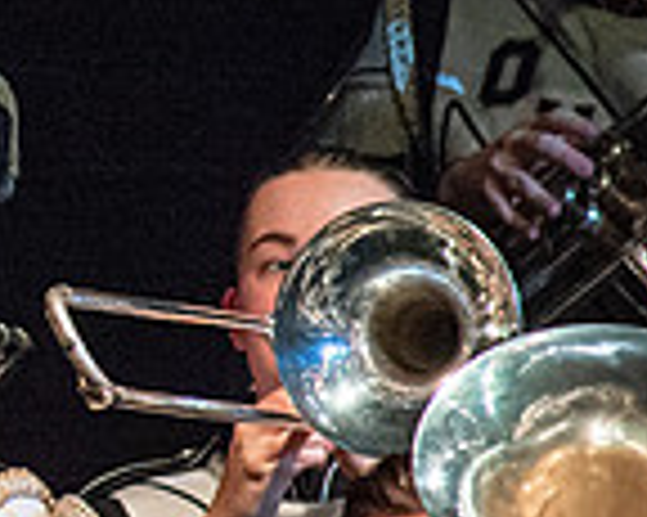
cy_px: 63
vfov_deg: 0.7
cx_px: -431
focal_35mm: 2261
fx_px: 43266
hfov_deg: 0.9
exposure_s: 1/400
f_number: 5.6
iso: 5000
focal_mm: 600
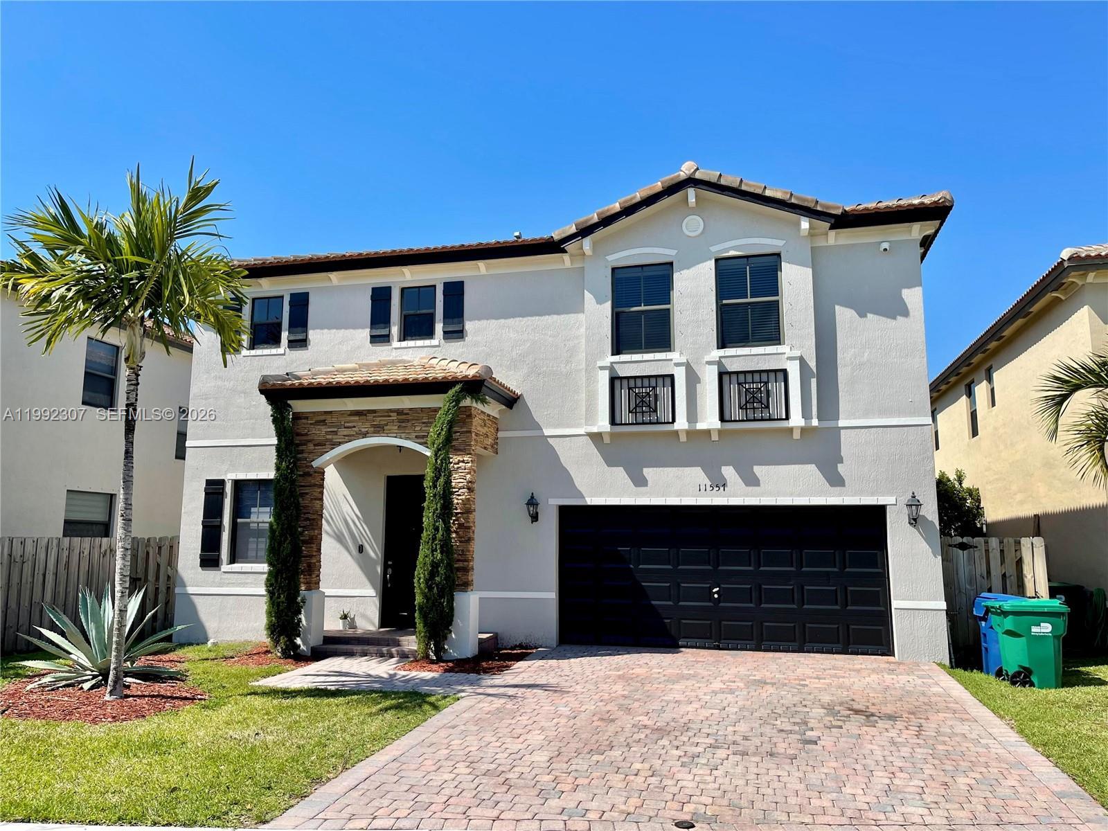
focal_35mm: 26
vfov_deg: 53.1
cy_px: 416
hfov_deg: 67.3
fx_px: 832
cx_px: 554
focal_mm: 5.1
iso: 32
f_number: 1.6
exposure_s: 1/3663
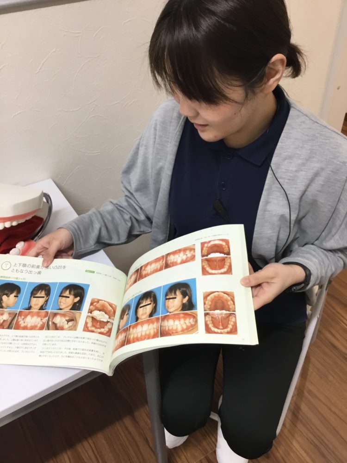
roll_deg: +2.2
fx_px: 414
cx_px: 174
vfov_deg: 58.4
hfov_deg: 45.4
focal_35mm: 31
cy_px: 232
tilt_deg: -40.6
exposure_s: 1/30
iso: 50
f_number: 2.4
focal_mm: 3.3
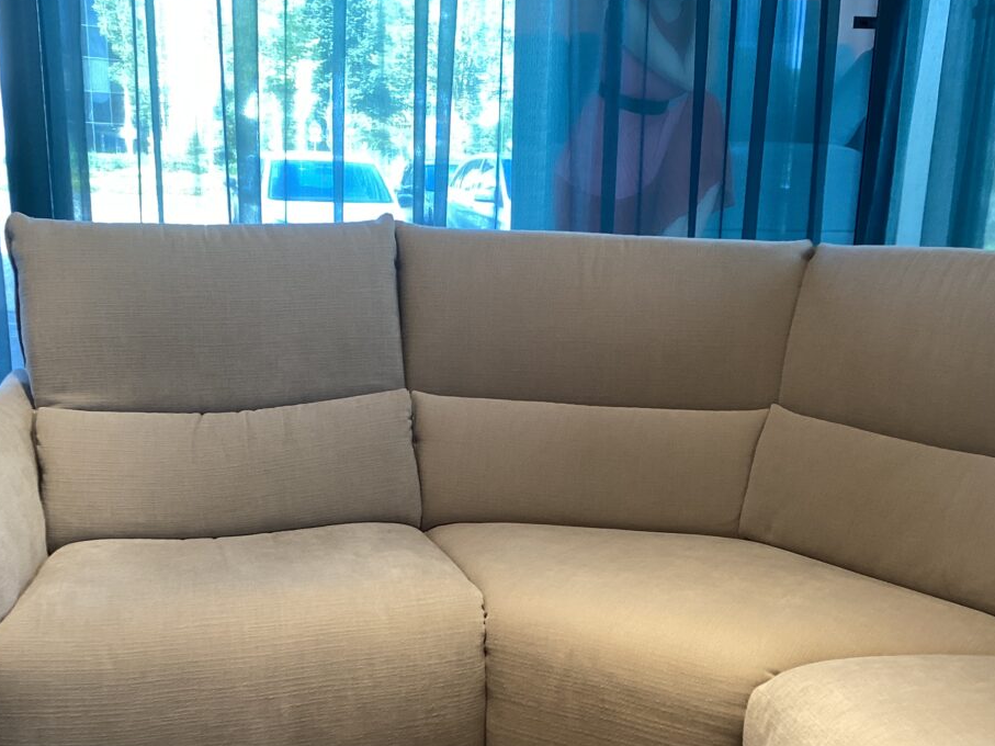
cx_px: 520
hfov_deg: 45.8
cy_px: 477
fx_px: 1178
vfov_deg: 34.9
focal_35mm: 41
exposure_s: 1/120
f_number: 2.4
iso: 100
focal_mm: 3.3
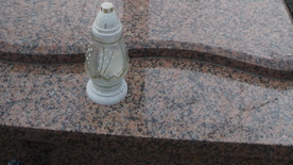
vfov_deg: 20.0
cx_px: 134
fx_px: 403
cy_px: -81
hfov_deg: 39.9
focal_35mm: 52
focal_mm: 19
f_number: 5
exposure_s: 1/100
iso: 200
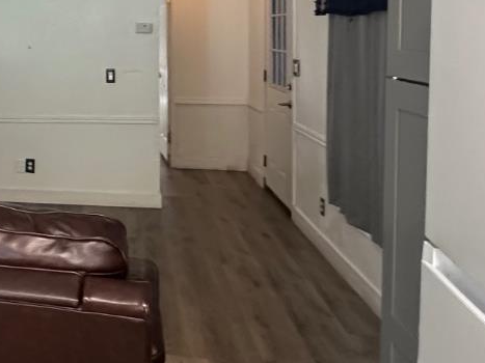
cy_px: 60
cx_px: -33
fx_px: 630
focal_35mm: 45
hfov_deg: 36.4
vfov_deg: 31.1
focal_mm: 2.22
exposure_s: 1/70
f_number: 2.2
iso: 320
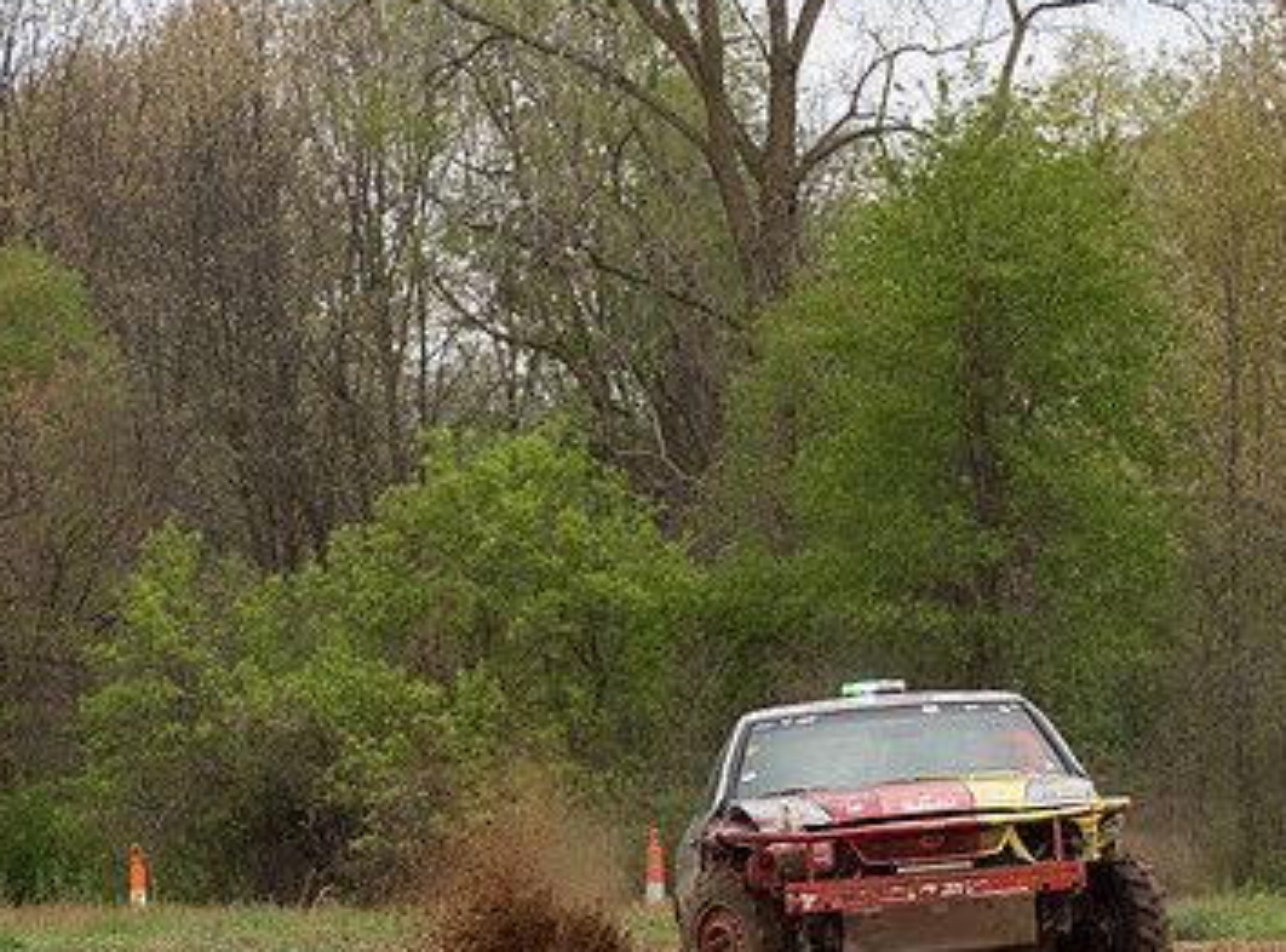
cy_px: 857
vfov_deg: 5.2
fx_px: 10501
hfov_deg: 7.0
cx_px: 1098
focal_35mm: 284
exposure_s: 1/1000
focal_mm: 58
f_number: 4.4
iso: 200
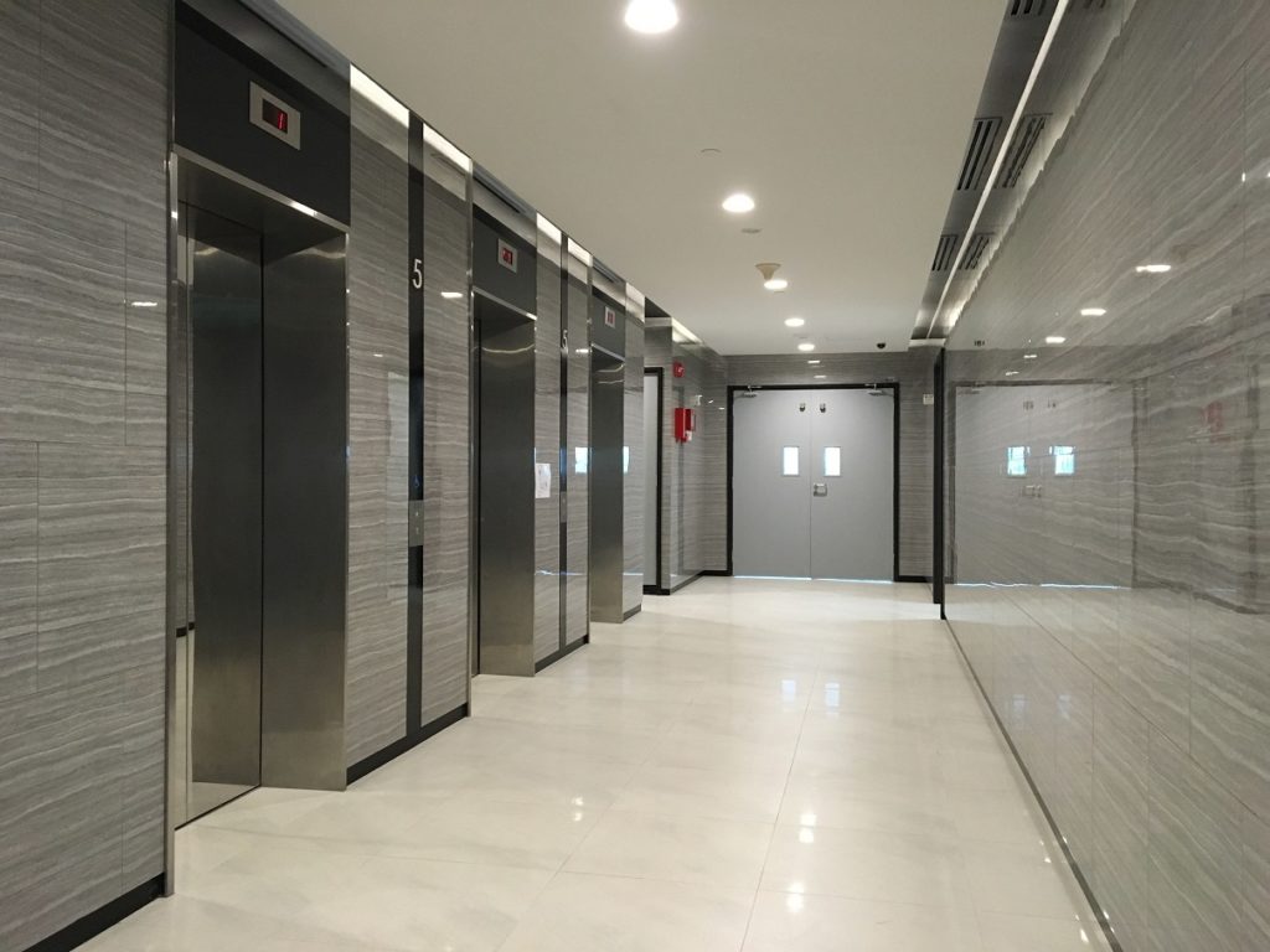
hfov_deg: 61.7
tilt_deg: +0.1
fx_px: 1064
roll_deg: +0.1
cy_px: 476
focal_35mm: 29
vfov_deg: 48.2
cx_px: 635
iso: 200
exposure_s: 1/33
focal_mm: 4.15
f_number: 2.2
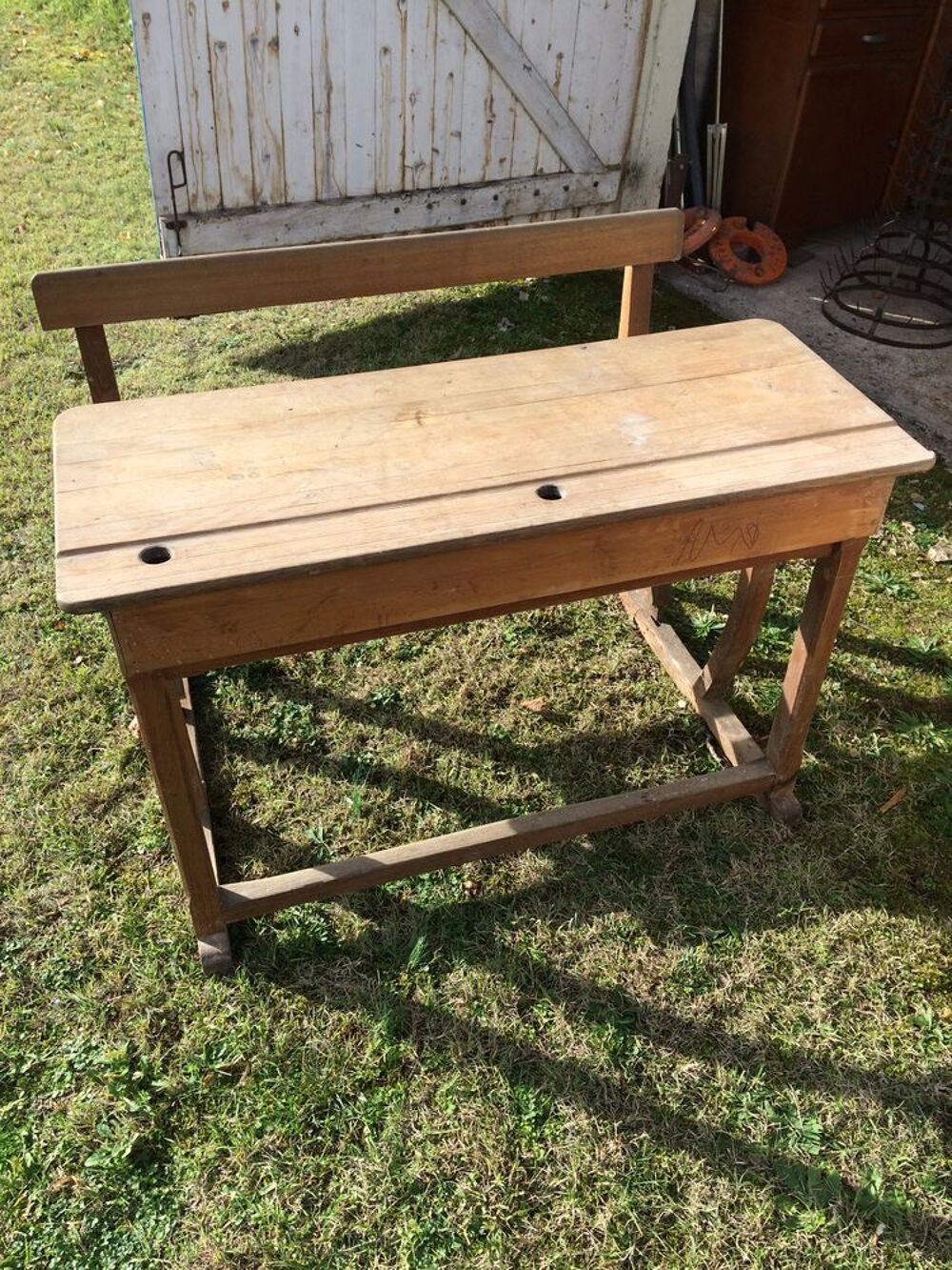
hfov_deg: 48.2
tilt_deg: -41.0
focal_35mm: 29
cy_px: 635
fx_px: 1063
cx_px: 476
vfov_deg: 61.7
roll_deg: -4.6
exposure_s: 1/892
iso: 32
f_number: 2.2
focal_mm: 4.15
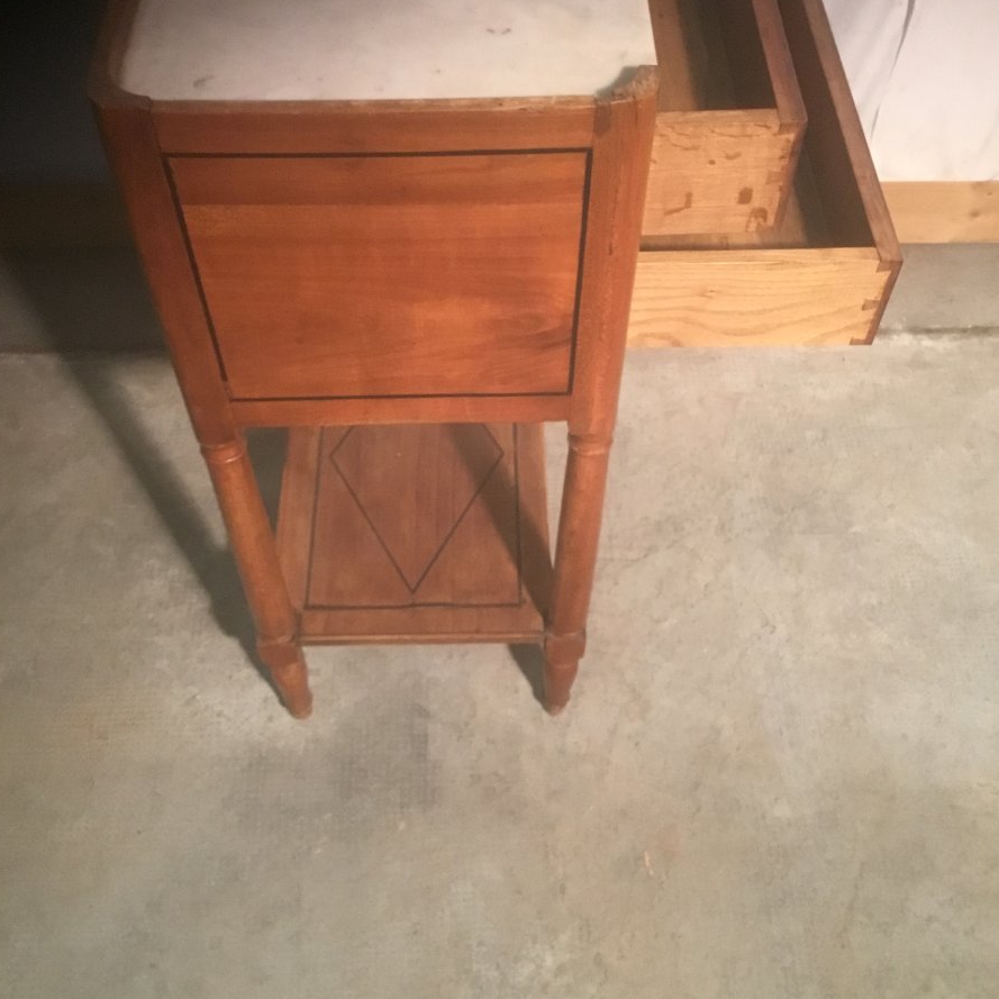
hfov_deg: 44.9
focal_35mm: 37
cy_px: 518
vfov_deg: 44.9
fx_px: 1208
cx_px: 496
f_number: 2.4
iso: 200
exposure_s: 1/33
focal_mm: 3.3
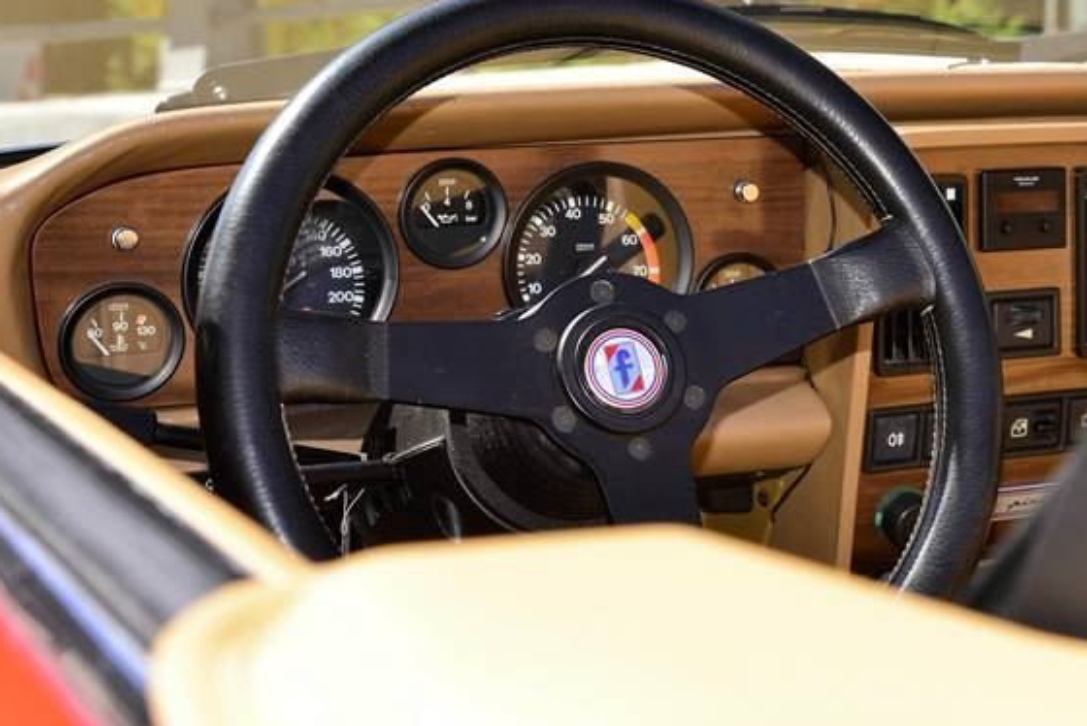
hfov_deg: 22.4
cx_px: 918
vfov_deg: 15.2
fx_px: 2689
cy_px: 109
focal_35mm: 89
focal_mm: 52
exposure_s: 1/200
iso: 200
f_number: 8
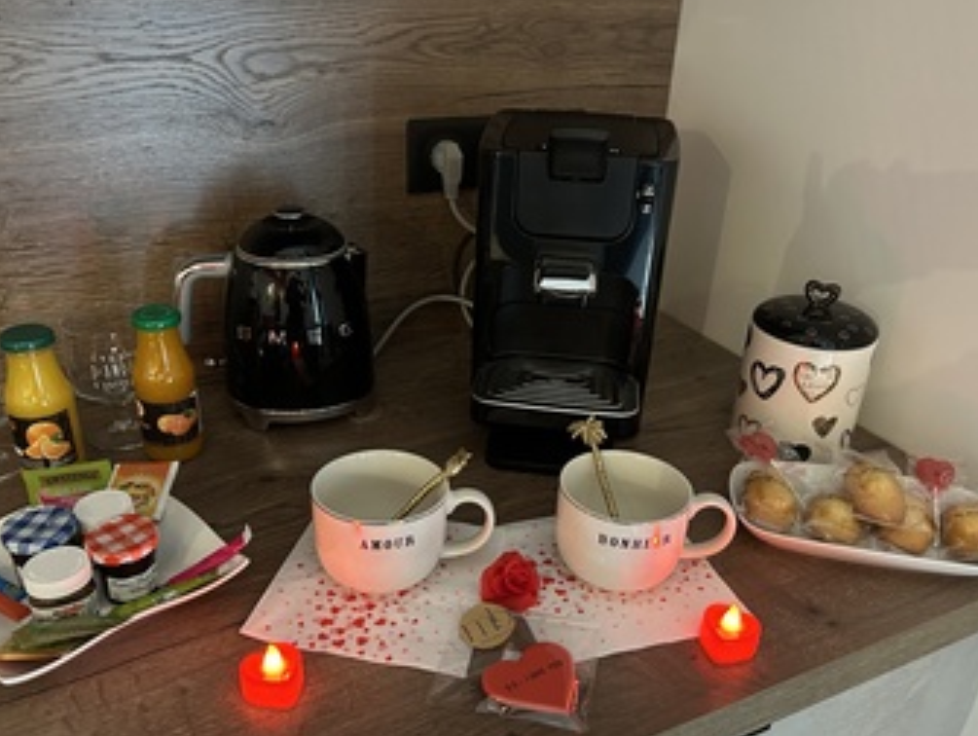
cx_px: 473
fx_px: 877
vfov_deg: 45.5
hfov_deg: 58.3
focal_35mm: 31
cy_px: 391
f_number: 1.5
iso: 500
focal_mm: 5.7
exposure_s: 1/33
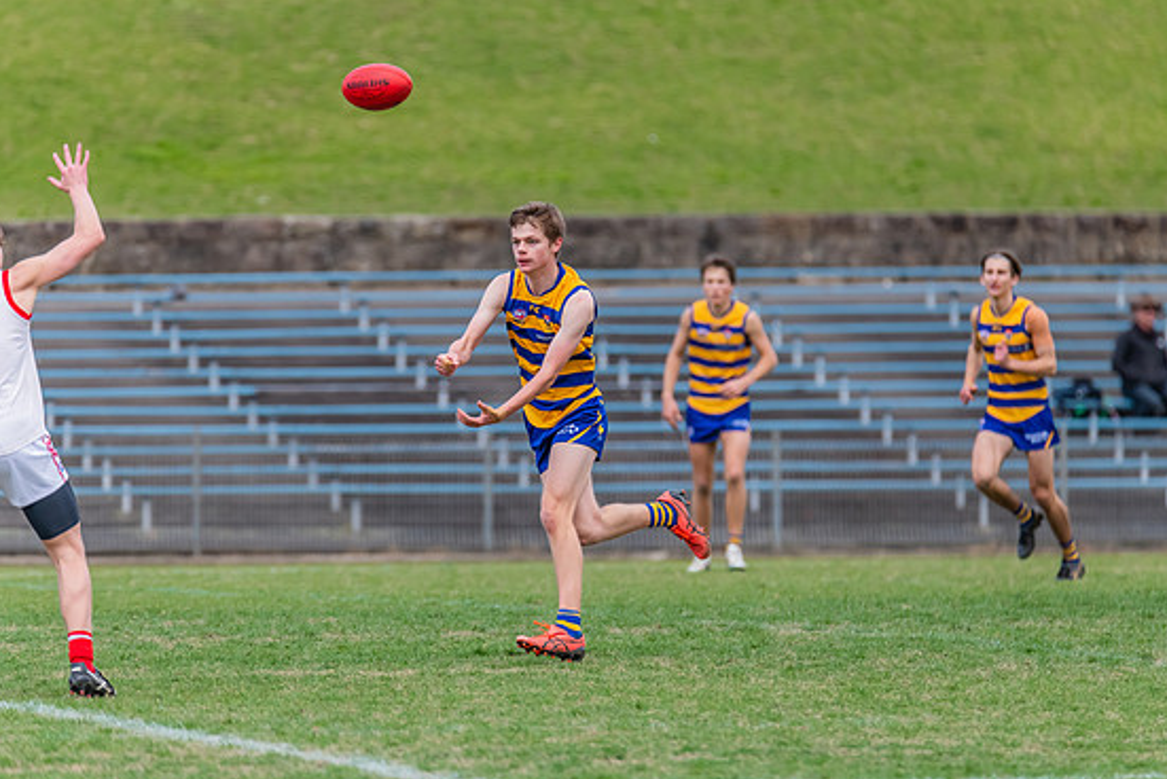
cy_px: 387
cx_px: 586
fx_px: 15503
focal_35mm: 478
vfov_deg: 2.9
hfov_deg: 4.3
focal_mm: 450
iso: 1400
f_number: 6
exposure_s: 1/1600
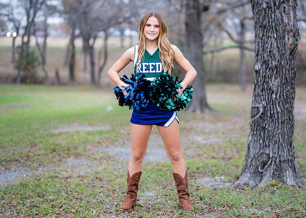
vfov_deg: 22.6
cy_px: 89
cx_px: 163
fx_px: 546
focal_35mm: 63
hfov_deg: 31.3
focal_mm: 50
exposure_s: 1/400
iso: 800
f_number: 1.2
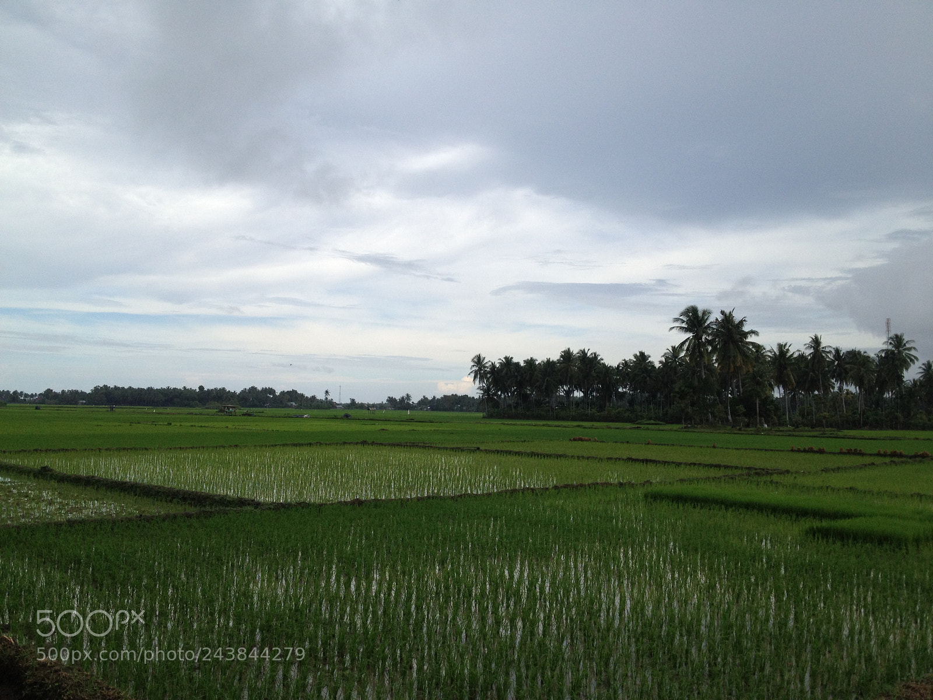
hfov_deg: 52.6
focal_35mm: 35
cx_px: 466
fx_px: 943
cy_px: 350
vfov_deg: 40.7
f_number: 2.4
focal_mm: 4.28
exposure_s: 1/1416
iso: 64
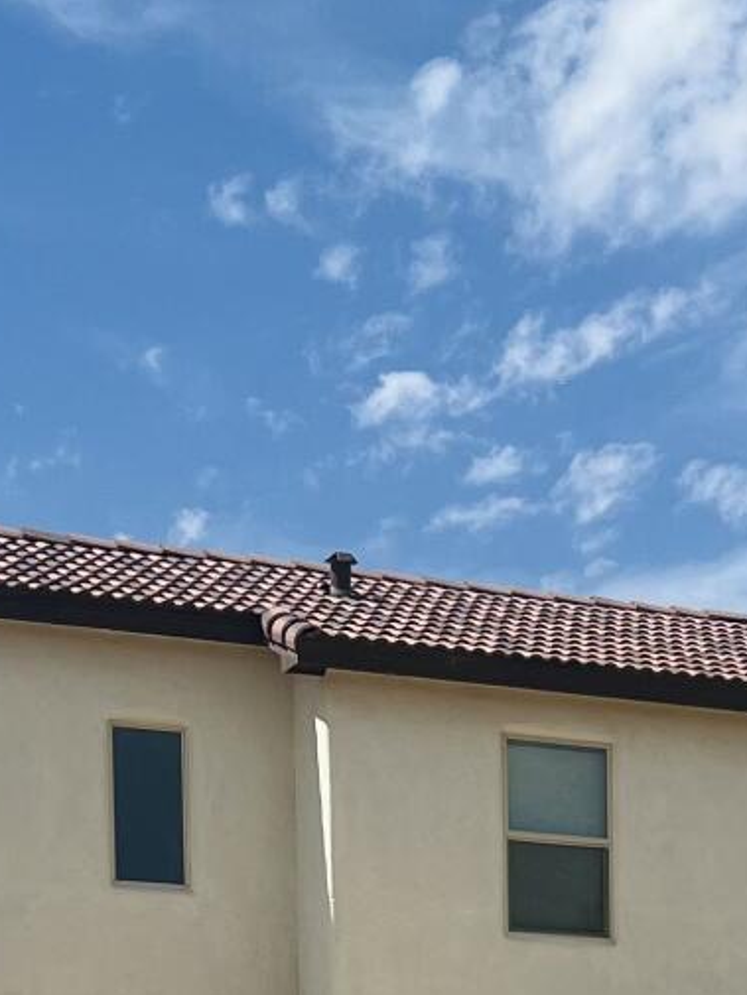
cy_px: 1367
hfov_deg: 14.1
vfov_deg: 17.6
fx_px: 2962
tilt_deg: -2.1
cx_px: 788
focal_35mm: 103
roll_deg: +0.0
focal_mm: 5.7
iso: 50
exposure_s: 1/6579
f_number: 1.5
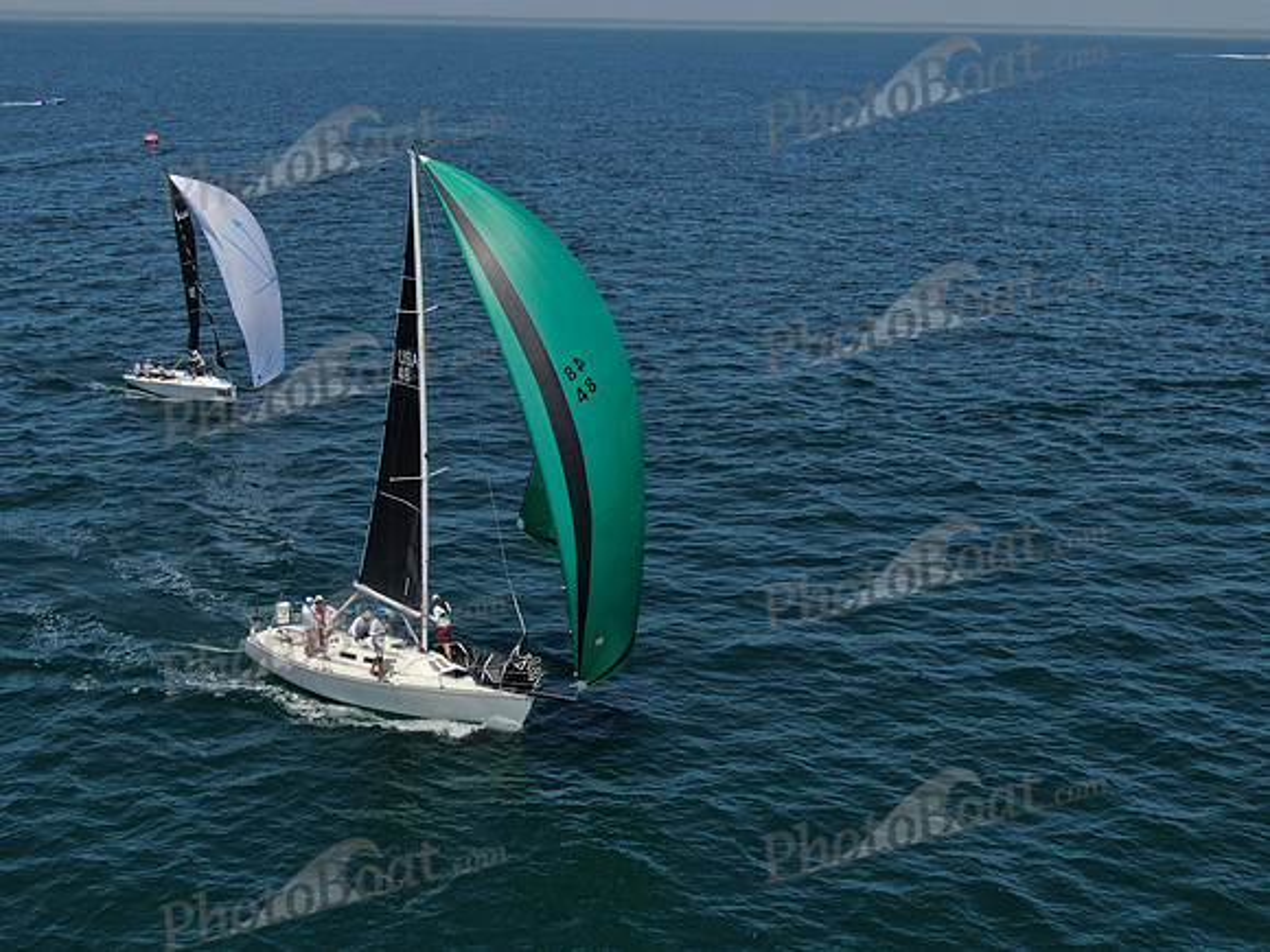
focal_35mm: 48
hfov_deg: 39.7
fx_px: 1761
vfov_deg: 30.3
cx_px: 635
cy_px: 476
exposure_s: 1/1250
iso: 100
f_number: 3.8
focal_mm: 8.6
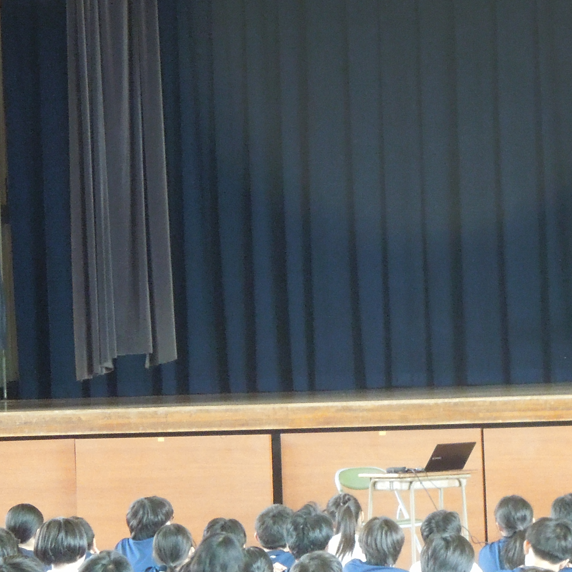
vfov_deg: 7.9
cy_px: 243
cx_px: 436
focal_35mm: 222
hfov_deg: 7.9
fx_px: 4150
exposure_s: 1/15
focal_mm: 16
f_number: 4.6
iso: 800
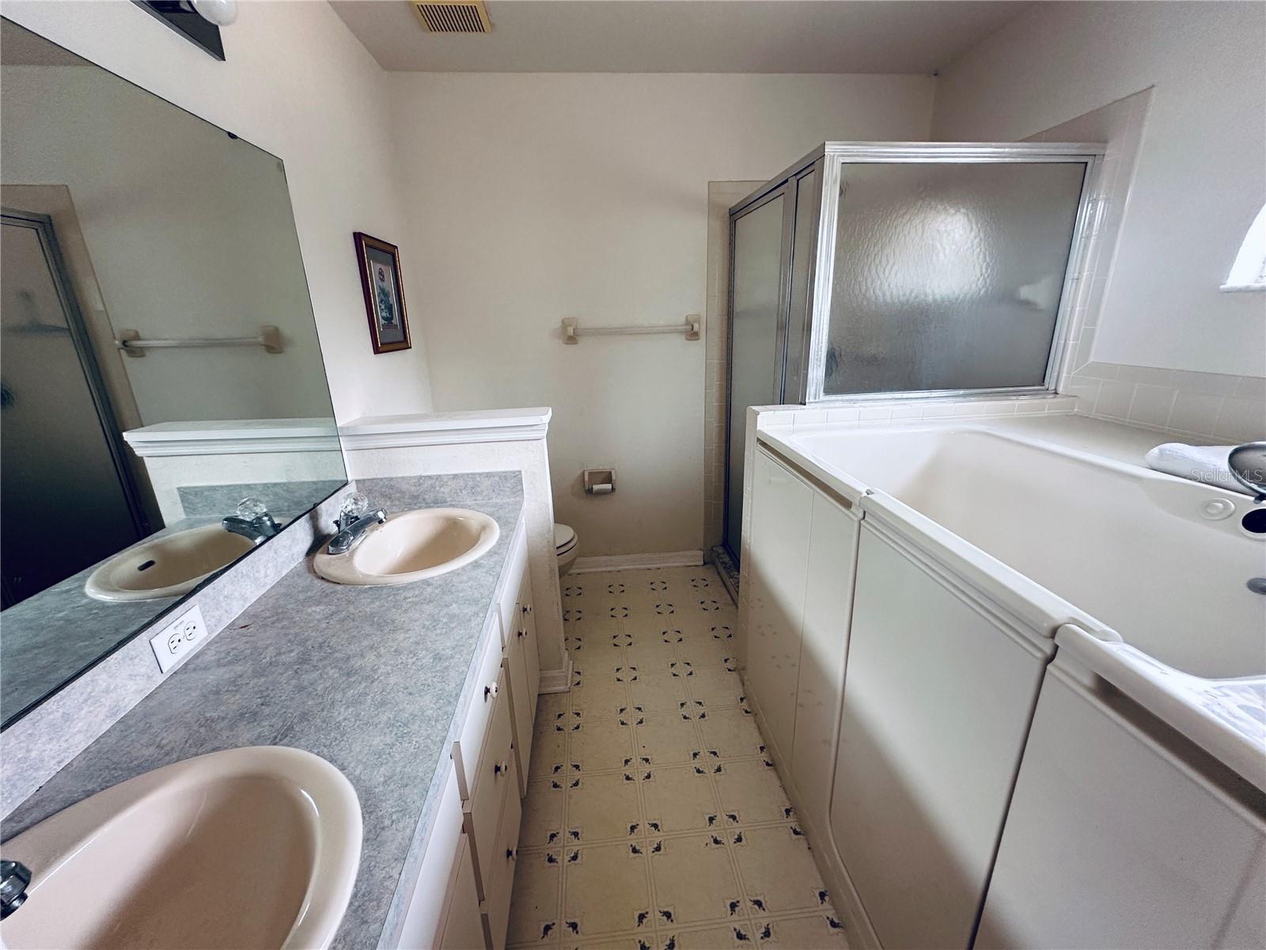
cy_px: 475
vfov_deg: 85.7
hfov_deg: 102.1
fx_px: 512
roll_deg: +1.6
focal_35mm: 14
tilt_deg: -17.0
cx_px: 633
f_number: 2.2
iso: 160
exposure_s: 1/60
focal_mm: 2.22
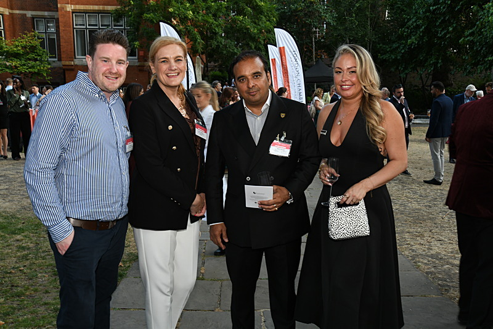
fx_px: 520
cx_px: 246
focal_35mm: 38
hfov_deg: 50.7
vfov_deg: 35.0
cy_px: 164
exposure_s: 1/40
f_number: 8
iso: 400
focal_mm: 38
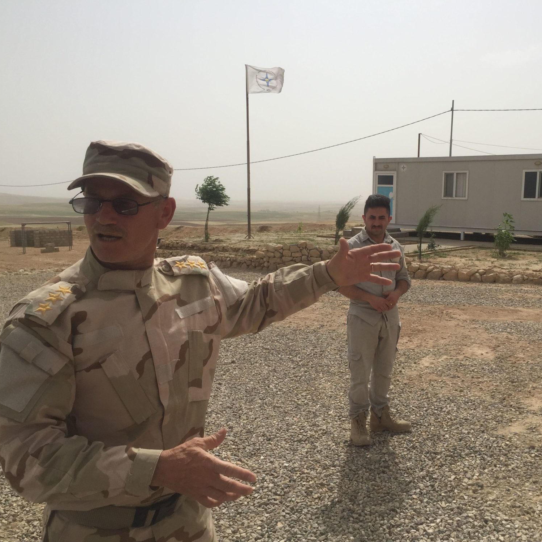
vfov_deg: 47.2
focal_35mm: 35
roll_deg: -2.7
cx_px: 336
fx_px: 620
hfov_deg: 46.8
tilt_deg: -6.4
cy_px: 266
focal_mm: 4.15
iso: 32
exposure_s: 1/4405
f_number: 2.2
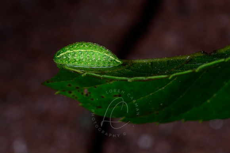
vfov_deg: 8.2
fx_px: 1065
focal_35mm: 167
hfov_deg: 12.3
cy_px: 58
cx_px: 87
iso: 64
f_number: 32
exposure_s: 1/200
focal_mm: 105
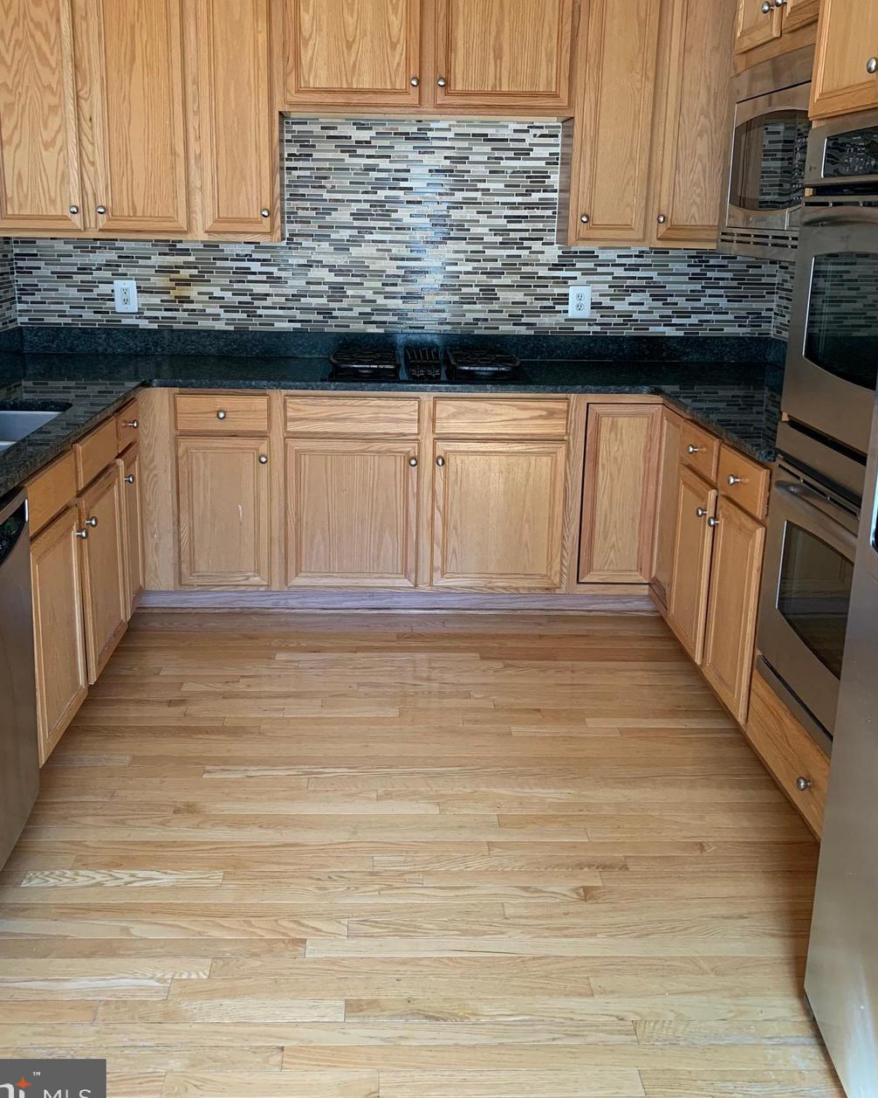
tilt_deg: -12.6
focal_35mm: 31
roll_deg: -0.2
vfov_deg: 56.9
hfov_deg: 47.0
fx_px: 1007
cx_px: 391
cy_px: 459
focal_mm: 4.25
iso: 160
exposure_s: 1/60
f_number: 1.8
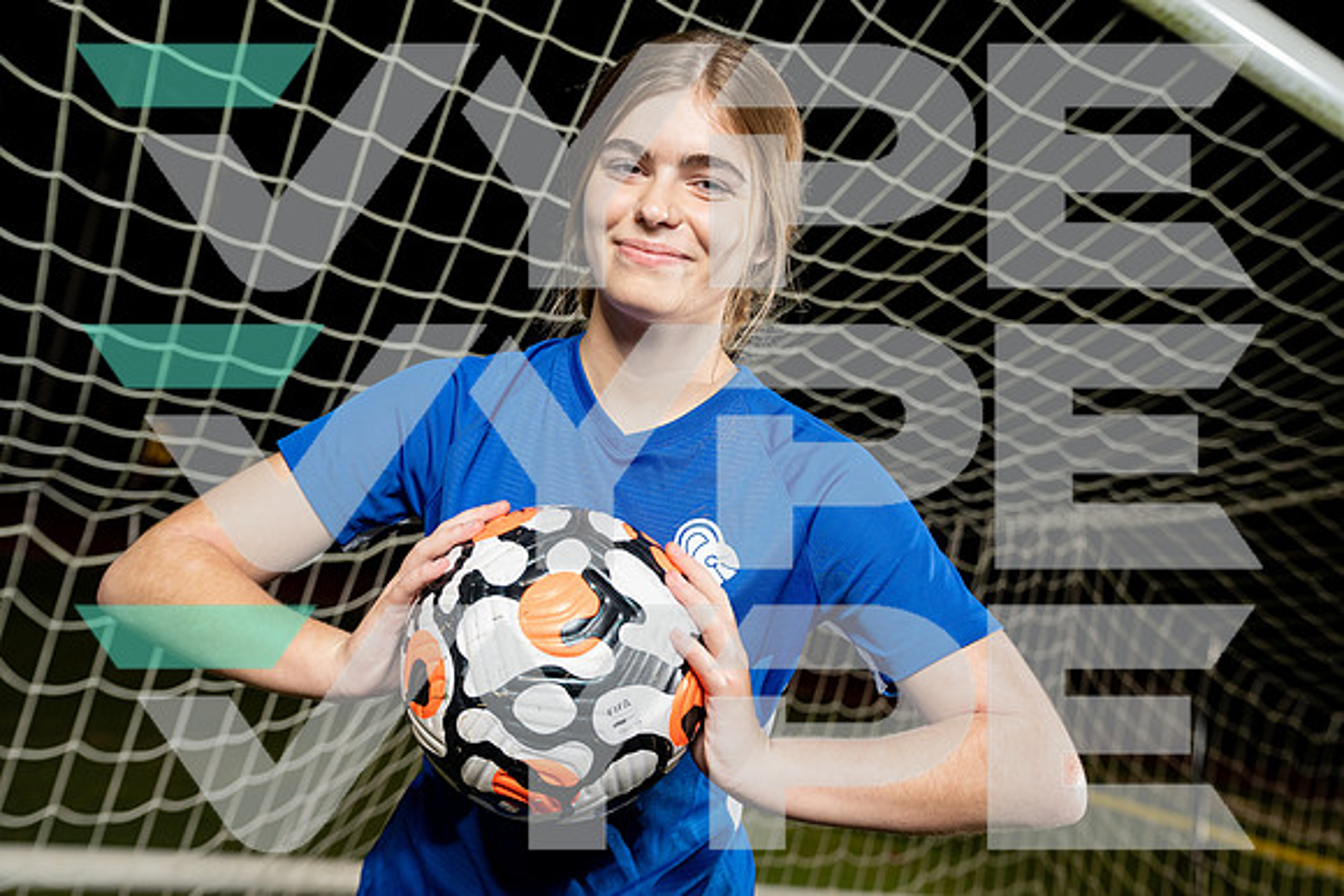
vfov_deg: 33.4
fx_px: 1494
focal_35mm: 40
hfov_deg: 48.4
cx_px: 672
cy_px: 448
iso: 640
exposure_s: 1/125
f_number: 4
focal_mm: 40
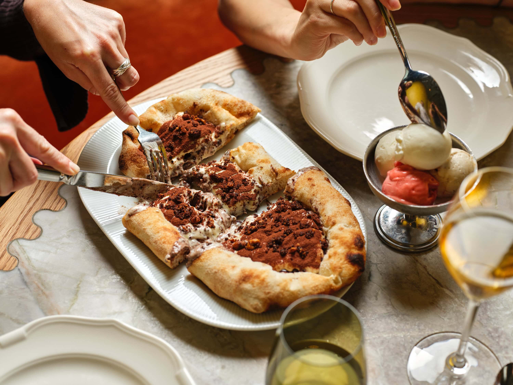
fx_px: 934
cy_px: 192
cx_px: 256
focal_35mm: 63
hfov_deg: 30.7
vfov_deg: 23.3
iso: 100
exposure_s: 1/125
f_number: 4.5
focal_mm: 80
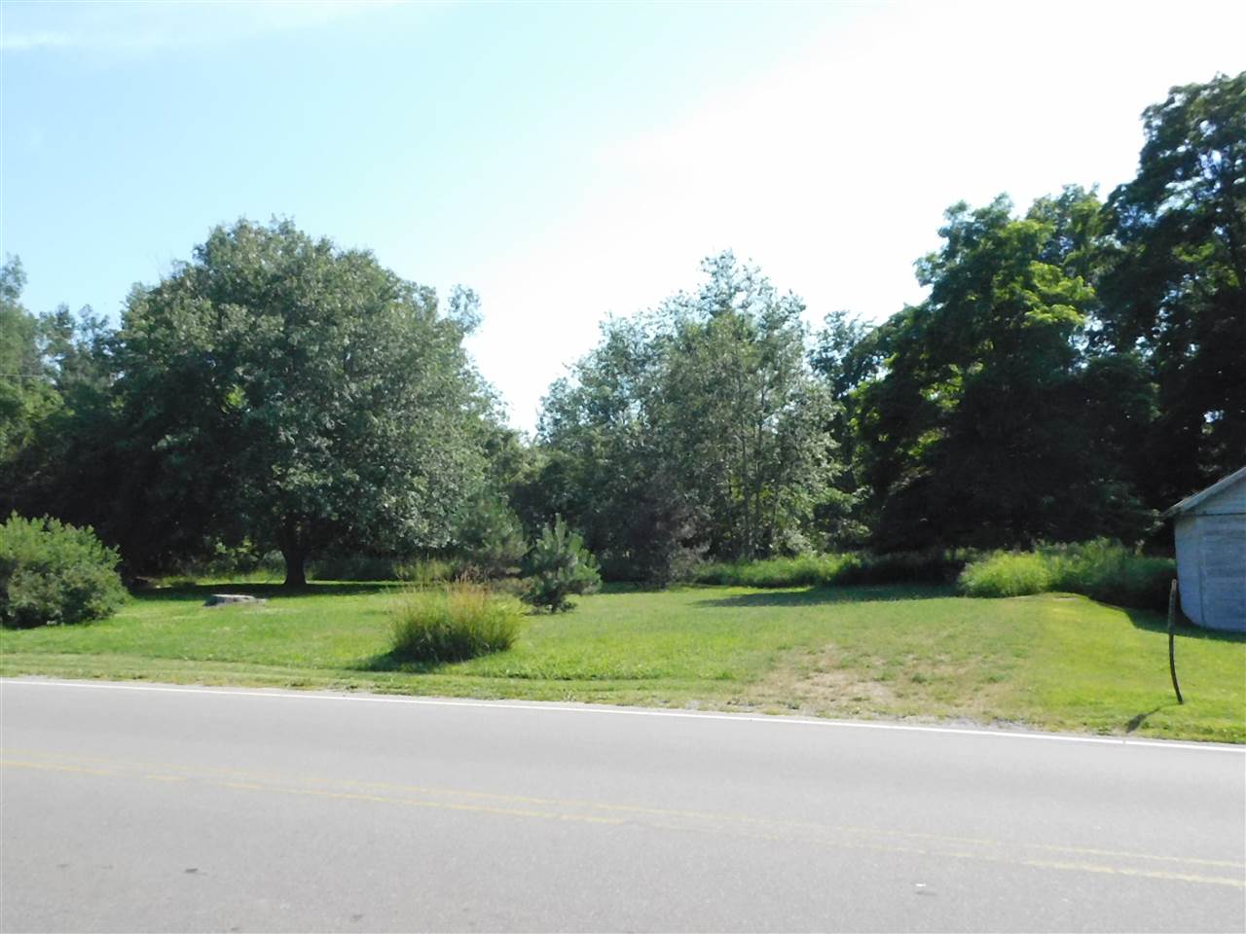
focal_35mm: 30
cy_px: 467
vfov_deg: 46.8
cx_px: 623
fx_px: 1080
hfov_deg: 60.0
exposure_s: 1/1500
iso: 1600
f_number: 6.4
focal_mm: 5.3
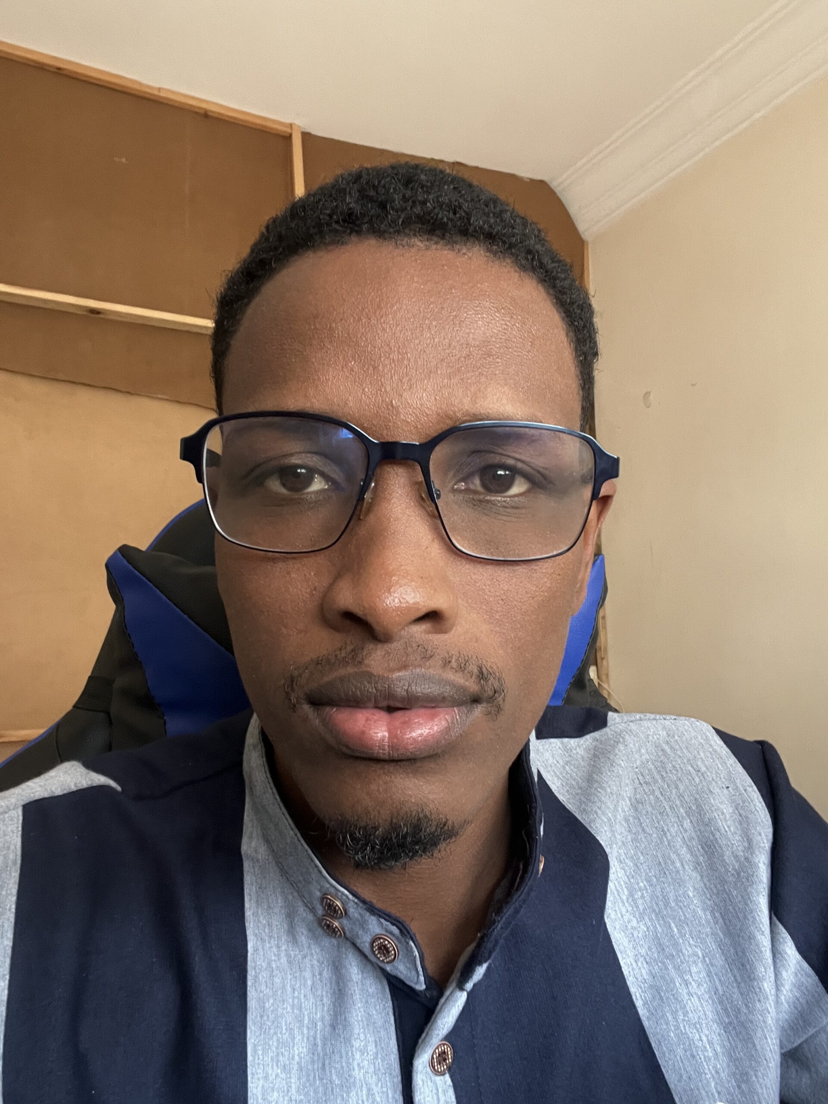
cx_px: 414
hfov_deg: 46.8
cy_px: 552
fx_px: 957
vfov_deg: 60.0
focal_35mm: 30
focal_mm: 2.71
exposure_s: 1/50
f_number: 2.2
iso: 400
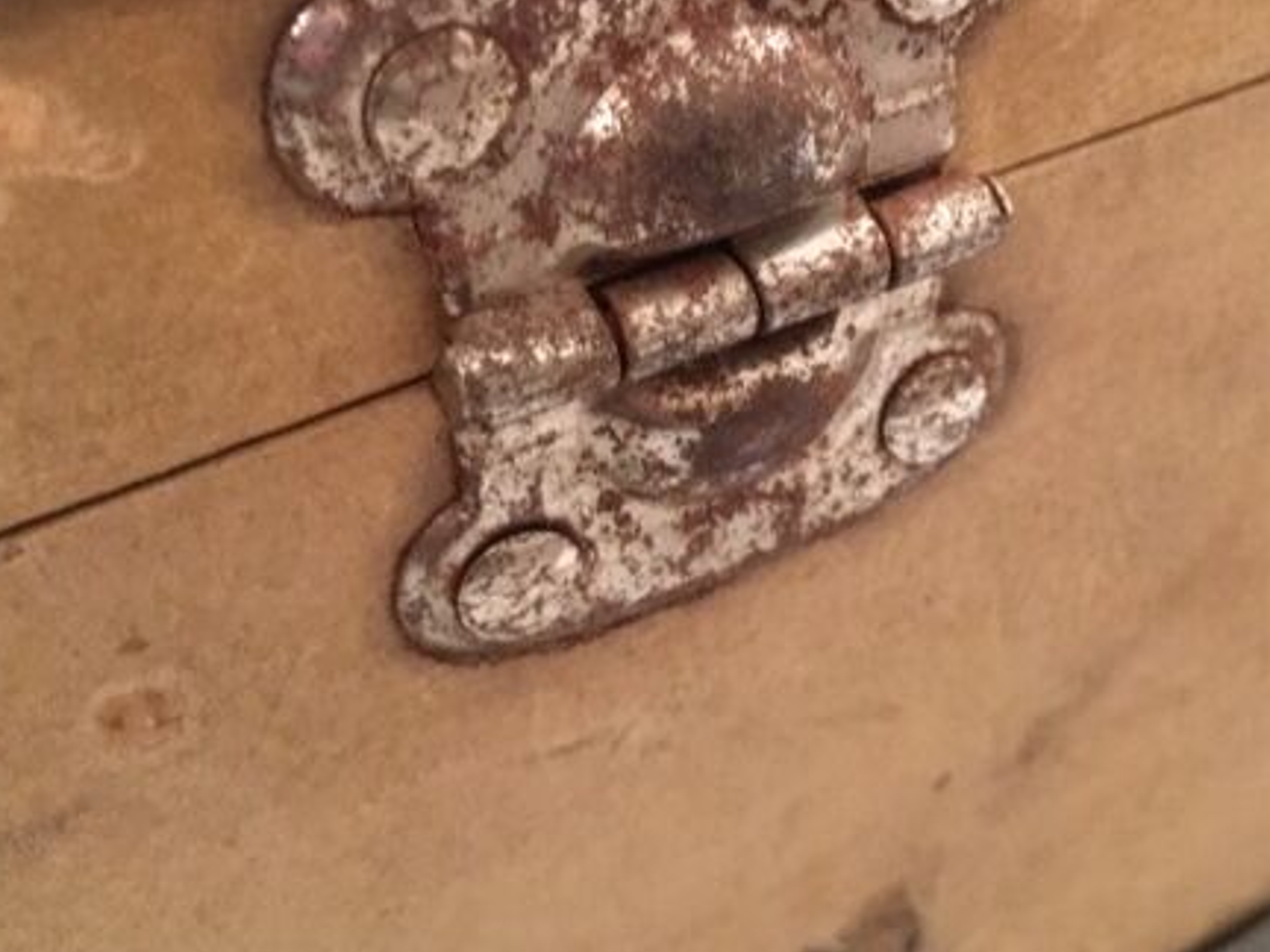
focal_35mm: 43
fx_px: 1578
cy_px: 317
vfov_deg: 33.3
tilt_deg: -38.9
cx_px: 761
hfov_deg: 43.6
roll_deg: +2.2
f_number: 2.2
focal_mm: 4.15
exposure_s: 1/17
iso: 500
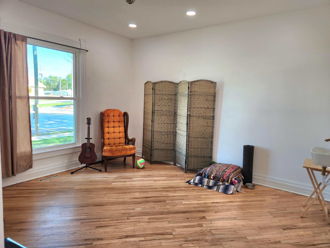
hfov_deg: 73.9
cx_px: 165
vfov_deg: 58.9
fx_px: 219
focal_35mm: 23
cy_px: 124
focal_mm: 5.4
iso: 160
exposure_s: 1/120
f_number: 1.8
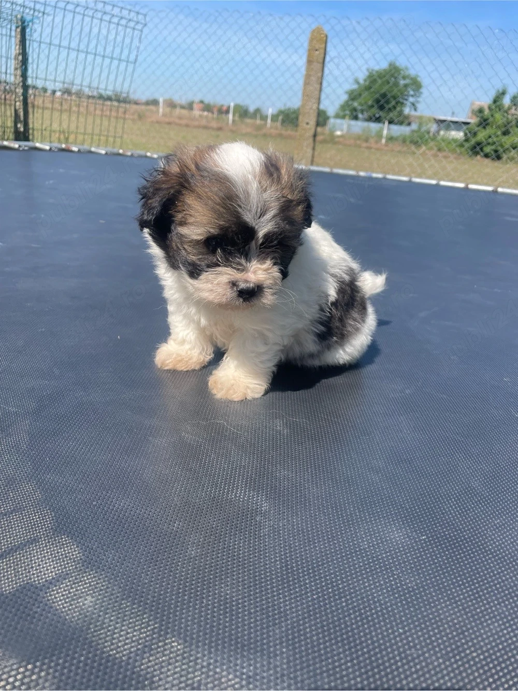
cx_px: 259
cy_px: 346
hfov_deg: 53.0
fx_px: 519
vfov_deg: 67.3
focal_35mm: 26
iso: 32
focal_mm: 4.2
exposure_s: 1/1770
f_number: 1.6
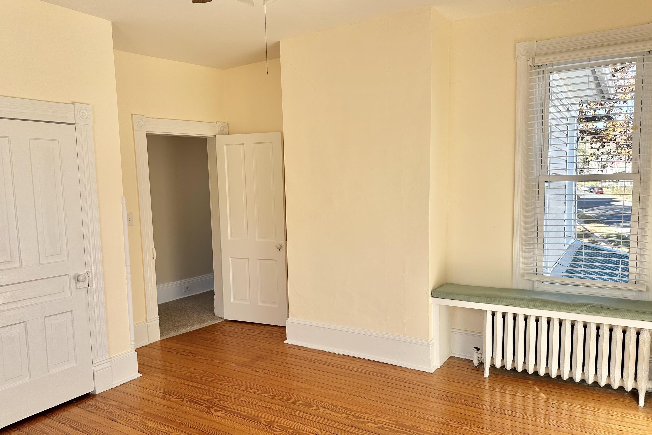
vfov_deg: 49.5
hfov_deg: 69.4
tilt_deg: -5.0
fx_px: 471
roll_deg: +1.7
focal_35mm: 26
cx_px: 318
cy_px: 232
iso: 80
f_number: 1.78
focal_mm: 6.86
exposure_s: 1/343
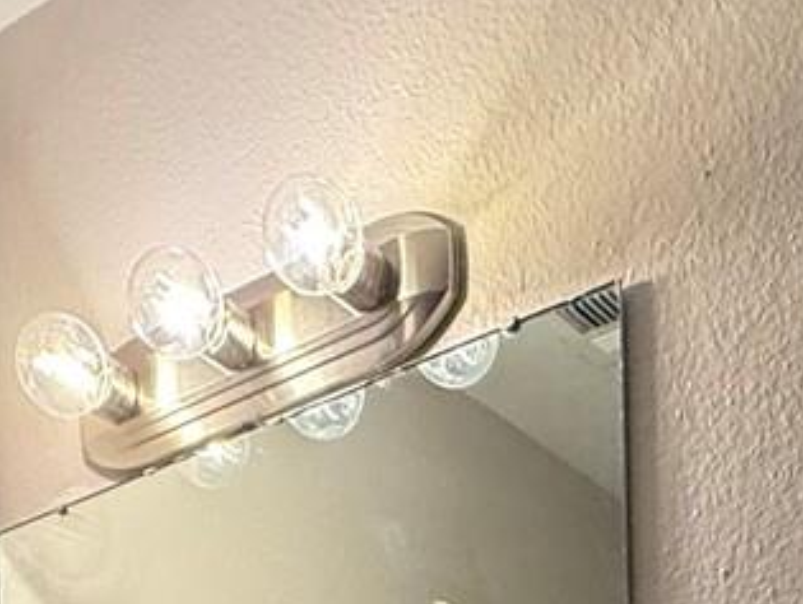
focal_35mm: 71
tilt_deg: -2.9
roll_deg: +2.4
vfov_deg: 14.5
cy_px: 1404
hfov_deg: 27.2
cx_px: 548
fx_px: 1649
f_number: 2.2
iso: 200
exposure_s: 1/60
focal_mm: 2.22
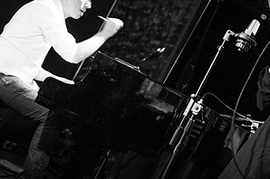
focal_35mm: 70
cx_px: 170
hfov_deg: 28.8
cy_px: 48
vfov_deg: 19.3
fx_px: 524
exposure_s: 1/50
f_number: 2.8
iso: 1000
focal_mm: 24
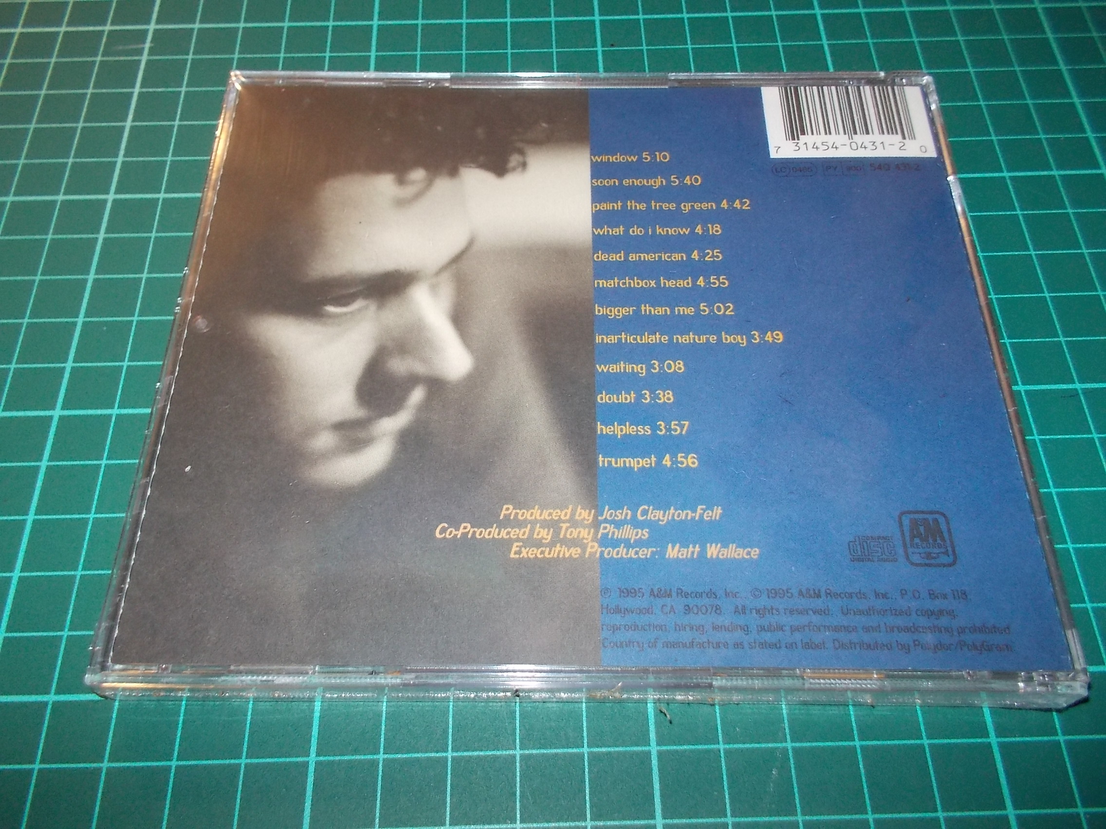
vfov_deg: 48.2
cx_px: 553
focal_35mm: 29
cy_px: 414
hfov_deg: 61.7
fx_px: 927
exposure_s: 1/30
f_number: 3.3
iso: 200
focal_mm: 4.1
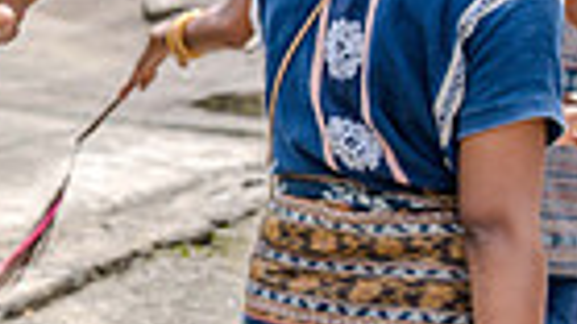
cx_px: -556
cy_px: 264
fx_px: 2278
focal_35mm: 149
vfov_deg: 8.1
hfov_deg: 12.7
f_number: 5
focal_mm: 34
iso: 200
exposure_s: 1/500
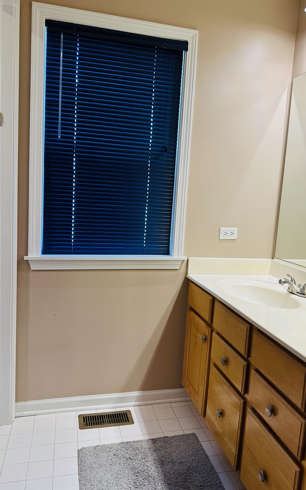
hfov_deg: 47.5
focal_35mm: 26
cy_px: 242
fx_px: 347
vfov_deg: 70.4
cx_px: 166
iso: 160
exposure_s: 1/120
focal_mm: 6.86
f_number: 1.78
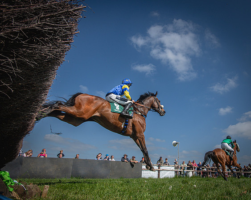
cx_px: 168
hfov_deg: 61.4
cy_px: 94
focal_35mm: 28
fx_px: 205
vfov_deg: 52.1
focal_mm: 22
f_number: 8
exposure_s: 1/1000
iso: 400
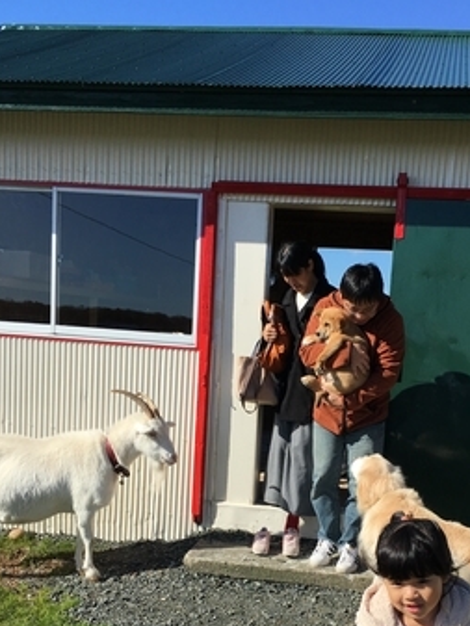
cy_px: 457
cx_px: 309
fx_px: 778
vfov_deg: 42.7
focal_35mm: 43
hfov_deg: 33.4
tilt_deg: -9.8
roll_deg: -4.4
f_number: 2.2
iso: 25
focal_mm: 4.15
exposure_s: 1/1876
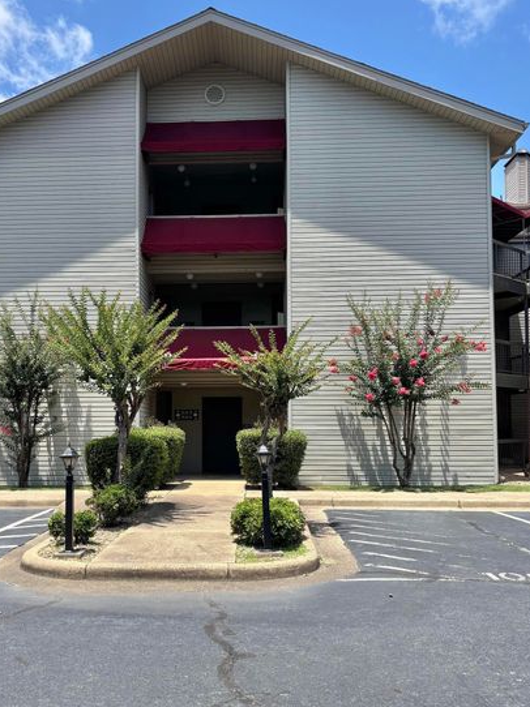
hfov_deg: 44.0
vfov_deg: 56.8
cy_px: 349
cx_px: 228
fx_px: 654
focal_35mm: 32
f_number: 1.6
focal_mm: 5.96
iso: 50
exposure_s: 1/2151
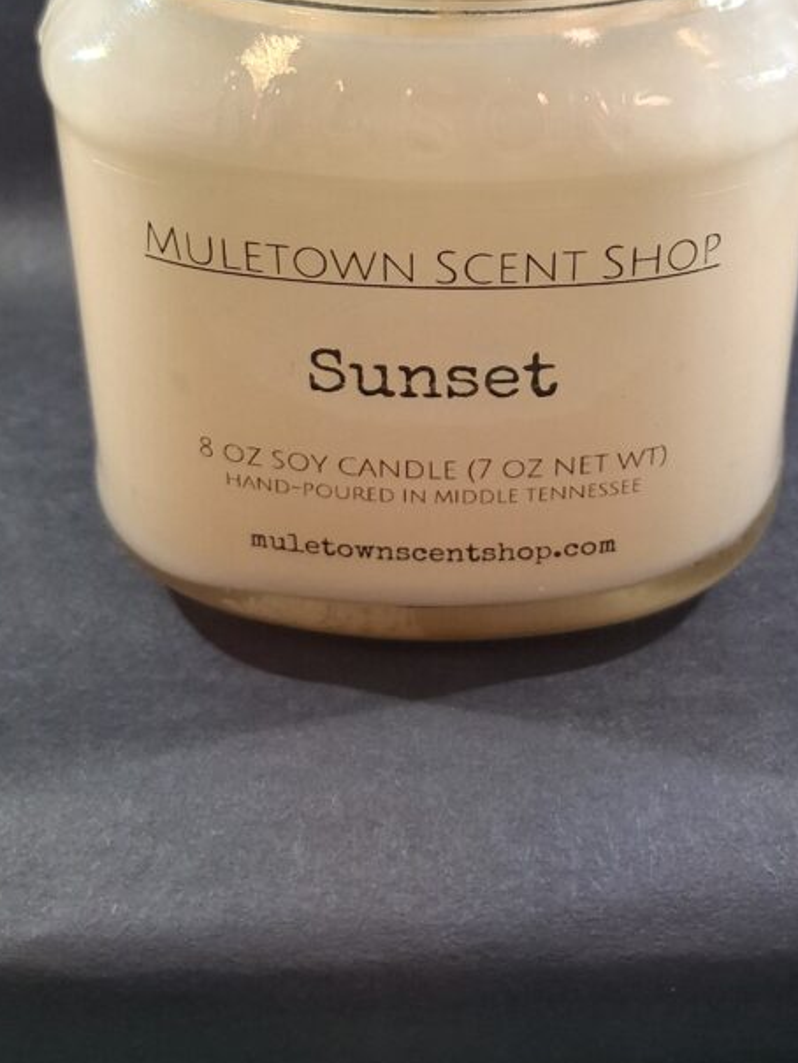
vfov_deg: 40.7
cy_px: 176
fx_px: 1352
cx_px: 522
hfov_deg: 32.6
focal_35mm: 44
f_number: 1.8
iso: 250
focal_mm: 3.98
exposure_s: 1/50
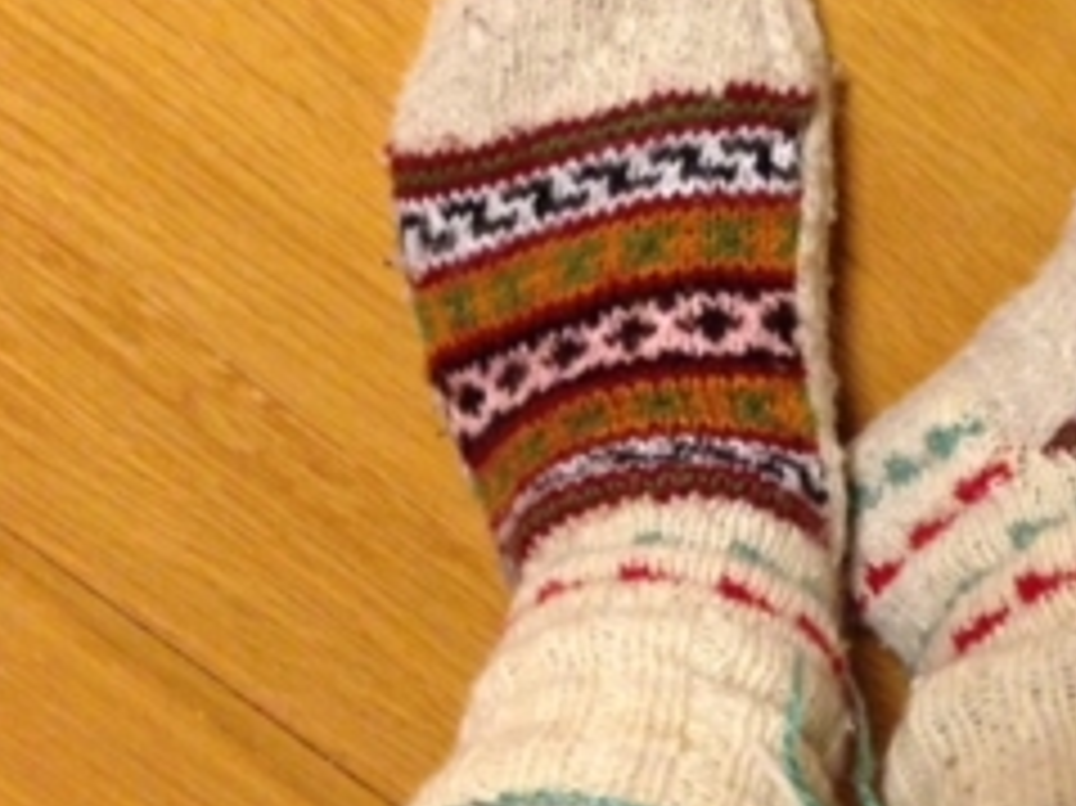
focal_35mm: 69
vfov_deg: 21.3
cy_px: 398
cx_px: 819
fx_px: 2144
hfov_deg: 27.7
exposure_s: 1/15
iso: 400
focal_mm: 4.13
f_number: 2.4
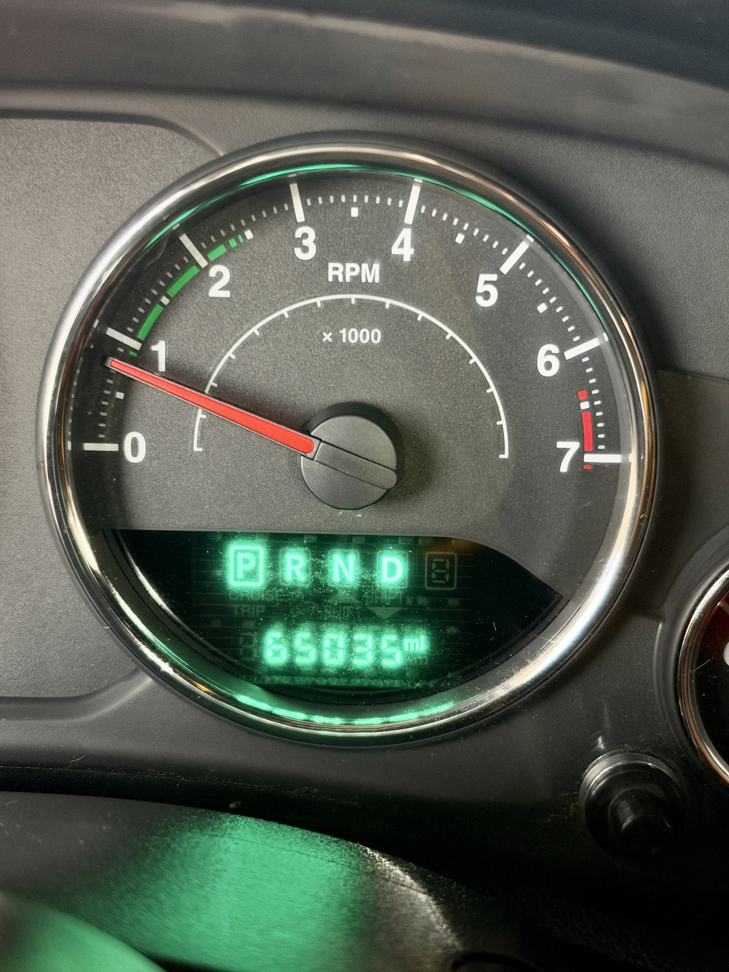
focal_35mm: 48
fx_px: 1348
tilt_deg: -26.8
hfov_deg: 30.3
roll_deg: +0.9
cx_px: 364
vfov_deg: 39.7
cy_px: 486
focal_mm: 6.93
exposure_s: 1/30
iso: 500
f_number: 1.48
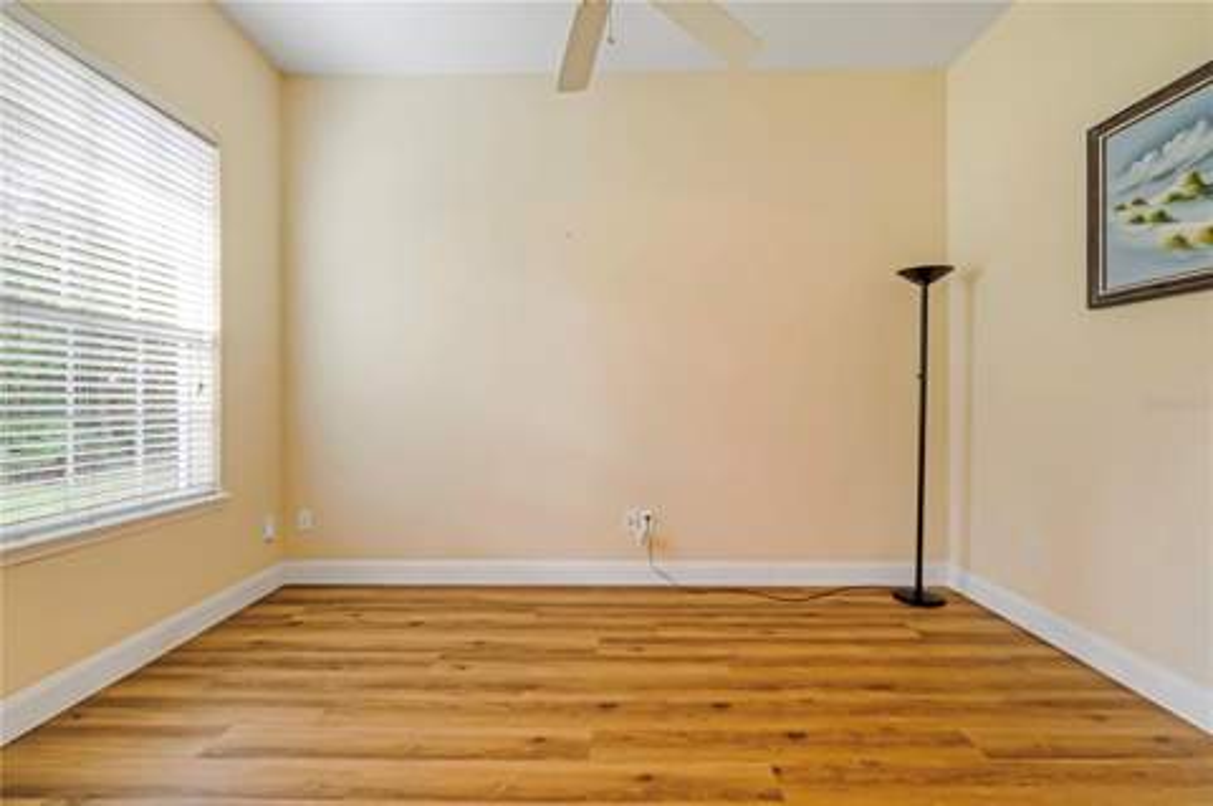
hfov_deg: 95.0
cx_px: 606
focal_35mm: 16
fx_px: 555
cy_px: 403
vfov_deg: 71.9
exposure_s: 1/60
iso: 250
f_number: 9
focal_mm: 11
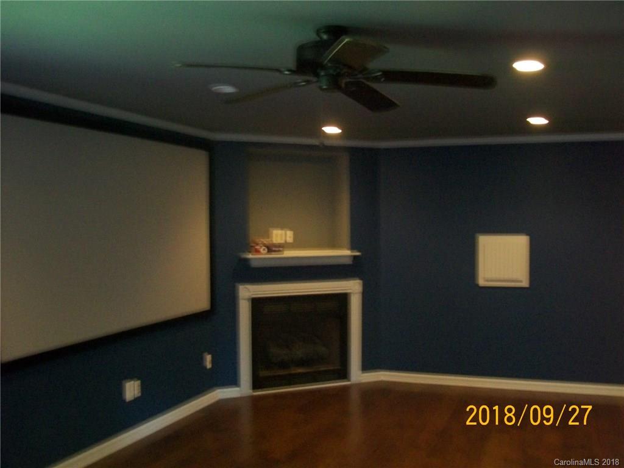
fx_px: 649
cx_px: 312
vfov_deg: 39.7
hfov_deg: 51.4
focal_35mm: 36
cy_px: 234
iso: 200
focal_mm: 6
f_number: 2.7
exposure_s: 1/8
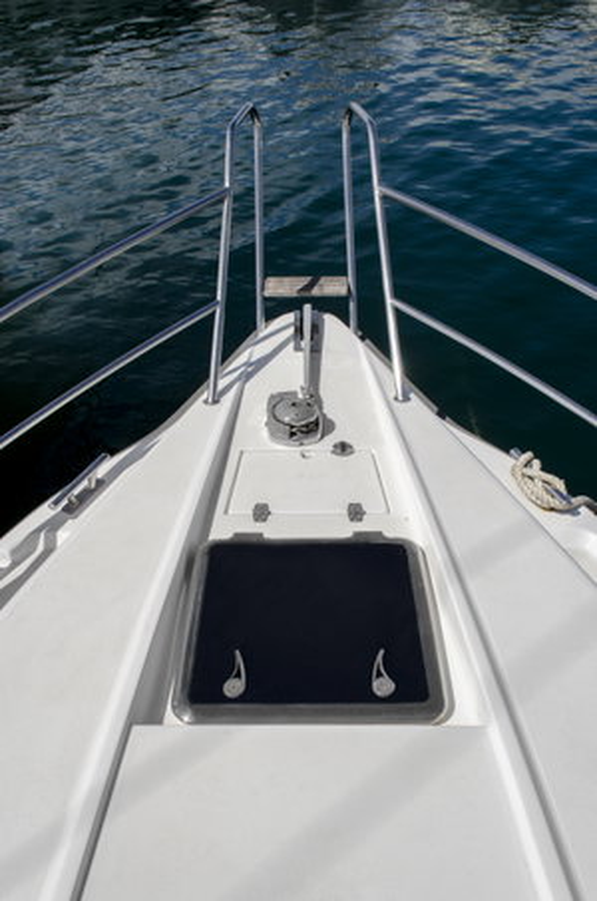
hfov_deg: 39.8
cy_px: 450
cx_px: 298
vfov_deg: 57.3
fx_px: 825
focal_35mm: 33
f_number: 10
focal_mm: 22
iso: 100
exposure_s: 1/400
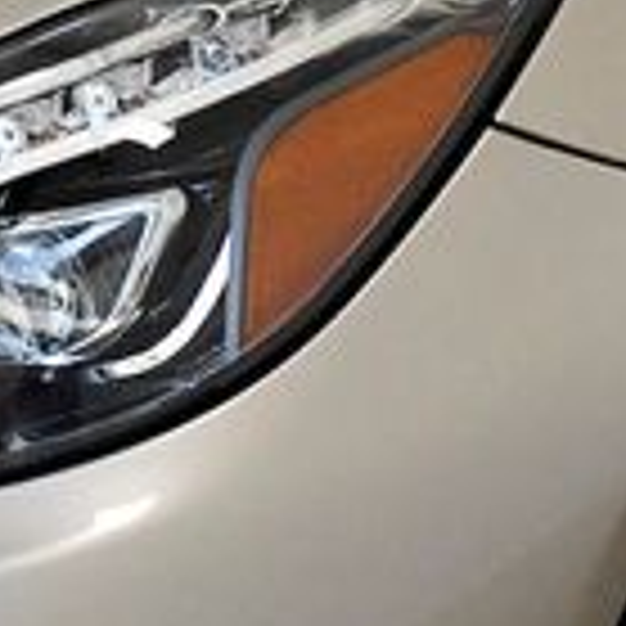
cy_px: 421
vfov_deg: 7.1
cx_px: -86
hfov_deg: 7.0
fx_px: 5054
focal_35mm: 247
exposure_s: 1/4000
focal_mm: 42
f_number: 5.6
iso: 2000
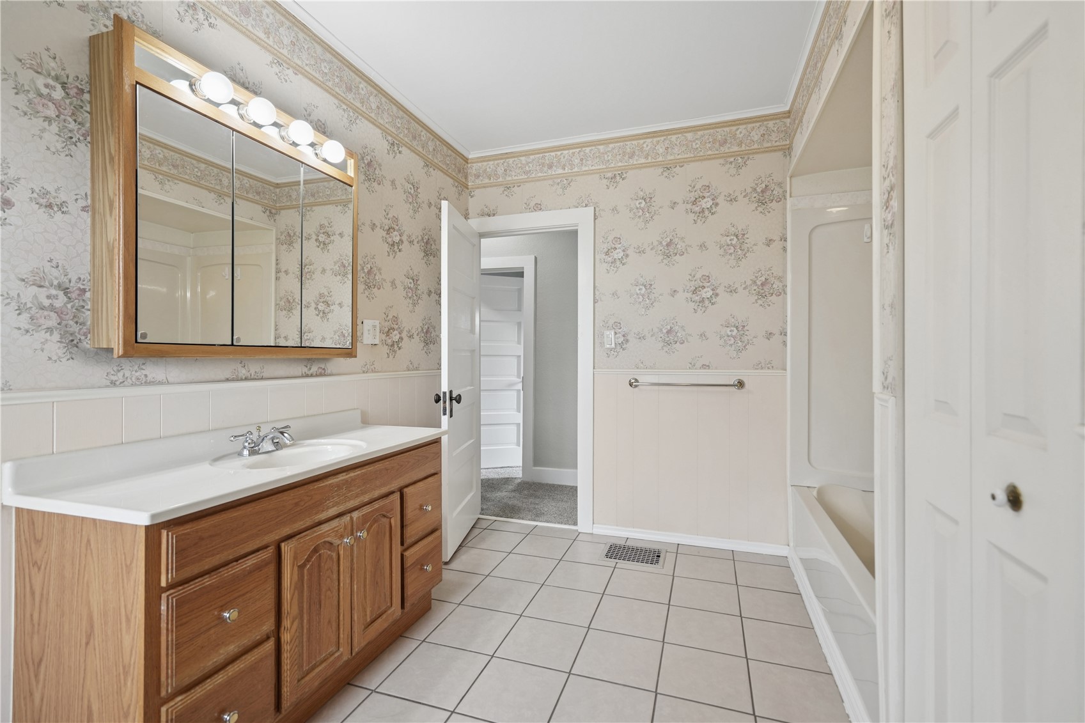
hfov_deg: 96.7
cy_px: 362
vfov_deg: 73.7
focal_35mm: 16
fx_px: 482
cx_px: 542
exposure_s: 1/50
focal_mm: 16
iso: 400
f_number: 5
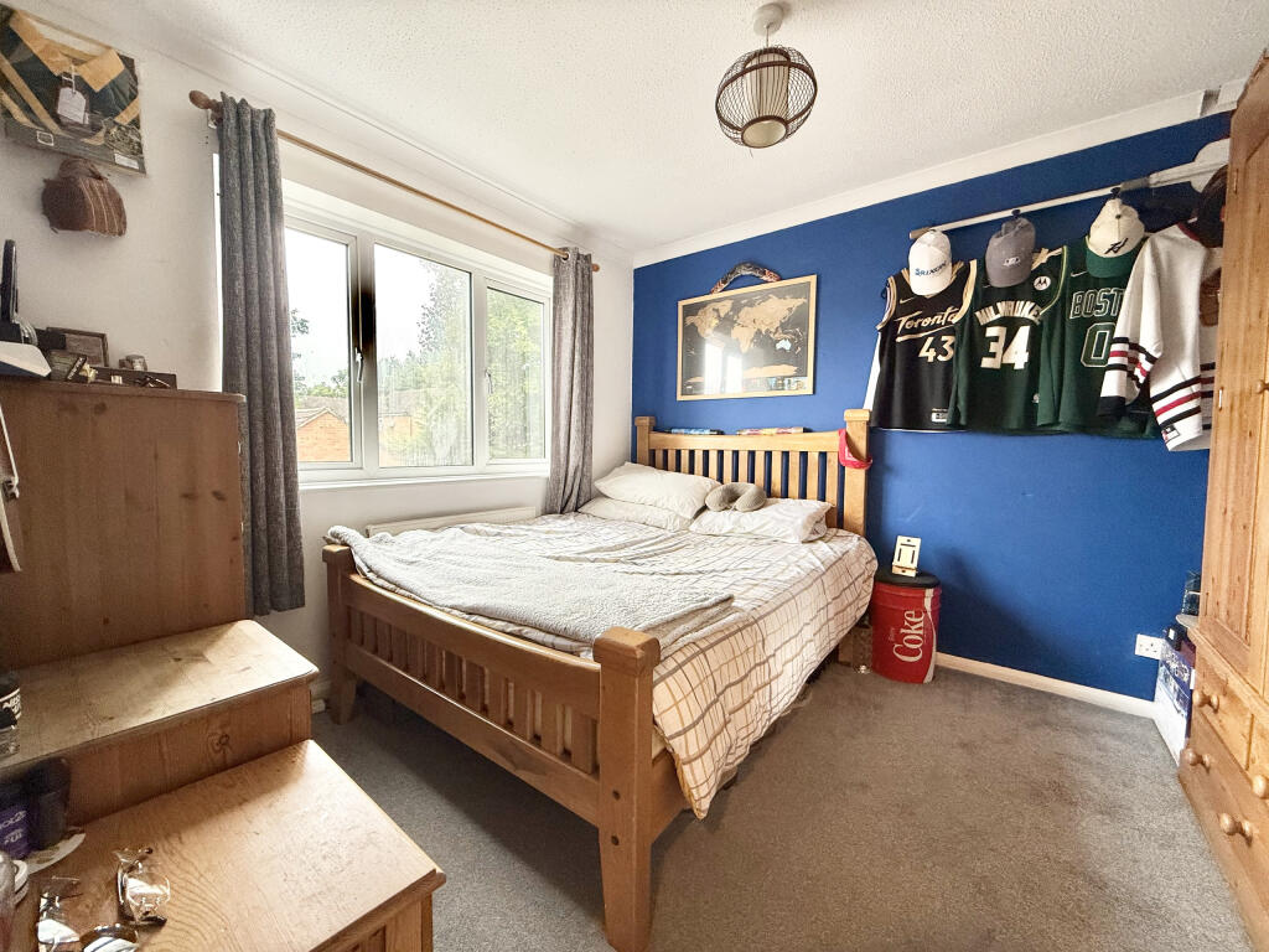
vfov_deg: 85.7
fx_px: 513
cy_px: 476
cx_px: 634
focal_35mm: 14
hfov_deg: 102.1
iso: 160
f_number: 2.2
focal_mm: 2.22
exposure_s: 1/100
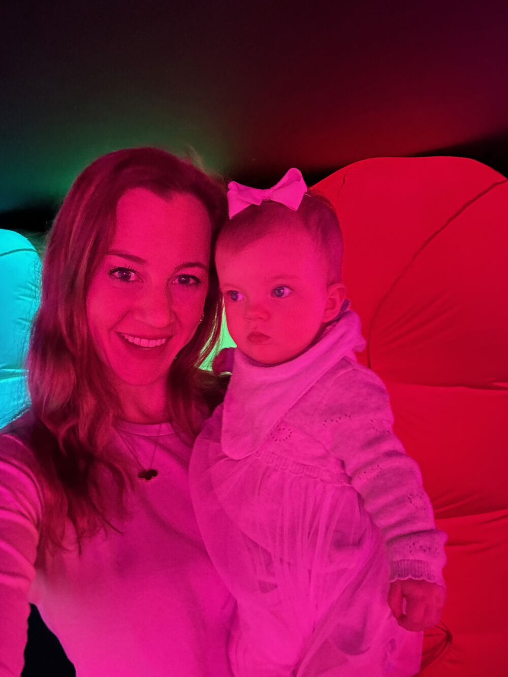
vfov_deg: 73.9
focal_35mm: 23
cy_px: 338
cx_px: 254
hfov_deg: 58.9
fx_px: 450
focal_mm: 2.69
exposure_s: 1/29
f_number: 1.9
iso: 640
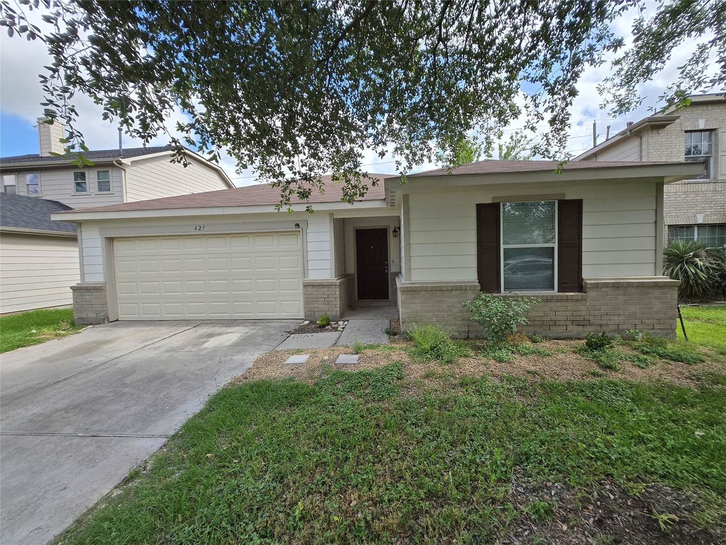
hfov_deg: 106.2
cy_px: 272
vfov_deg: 89.9
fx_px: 273
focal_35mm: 13
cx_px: 363
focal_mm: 1.7
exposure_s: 1/717
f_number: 2.2
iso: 25
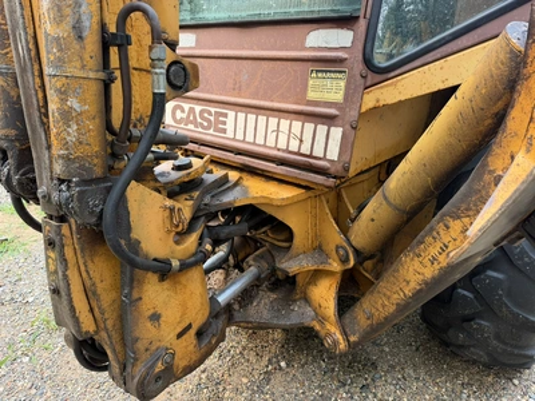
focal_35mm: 24
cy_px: 200
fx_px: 371
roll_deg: +1.0
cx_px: 268
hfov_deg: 71.6
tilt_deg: -21.3
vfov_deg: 56.8
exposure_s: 1/125
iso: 64
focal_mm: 6.76
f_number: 1.78
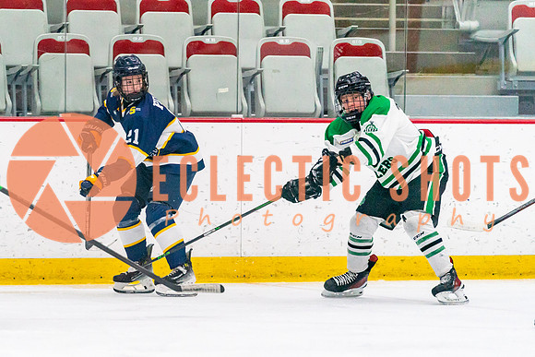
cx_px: 139
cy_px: 233
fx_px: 4547
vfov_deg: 4.5
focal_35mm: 306
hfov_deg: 6.7
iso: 4000
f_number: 2.8
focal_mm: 200
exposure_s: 1/1600
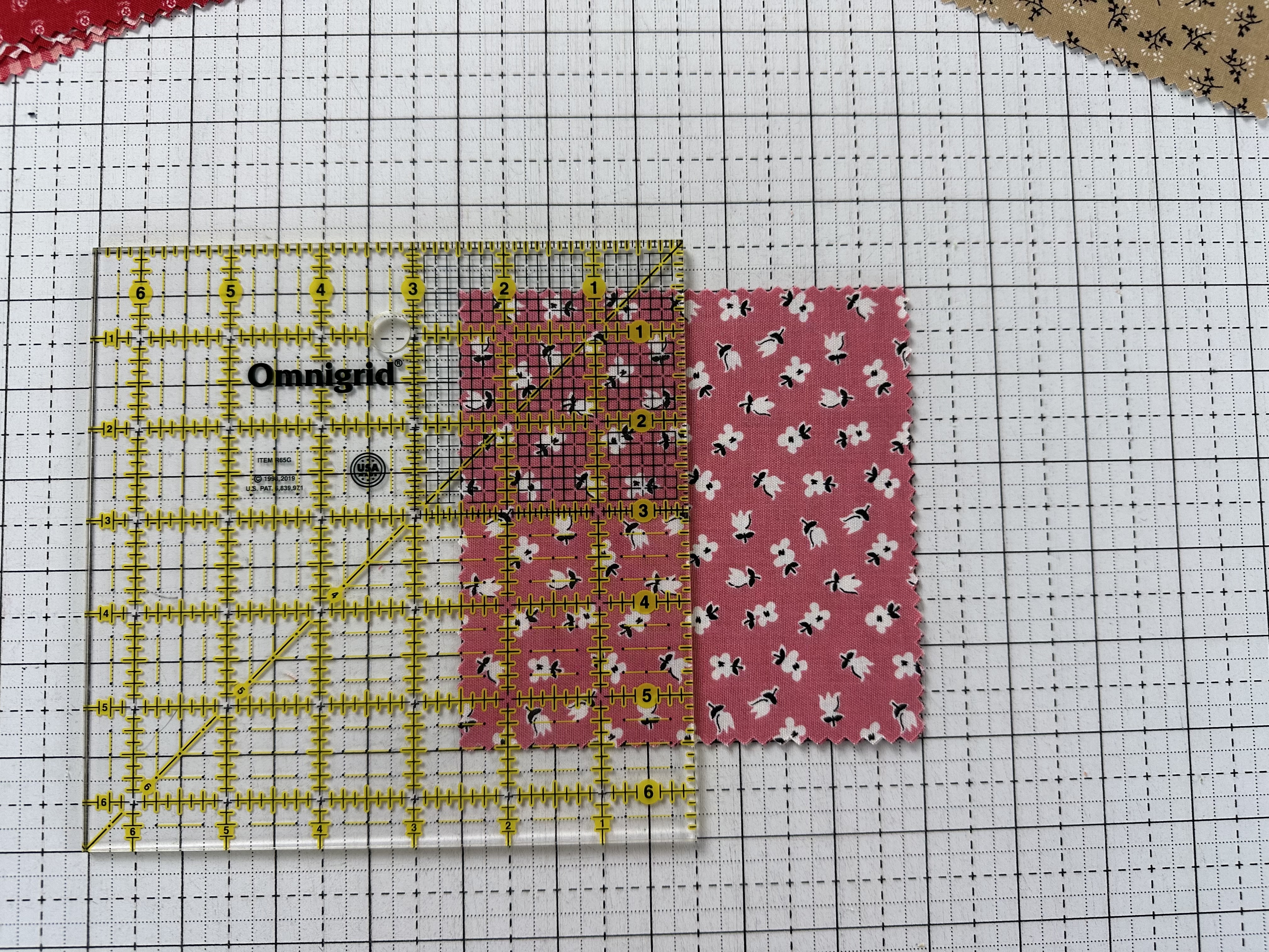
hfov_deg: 71.6
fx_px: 880
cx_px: 634
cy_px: 476
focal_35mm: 24
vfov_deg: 56.8
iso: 80
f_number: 1.78
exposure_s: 1/120
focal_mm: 6.86
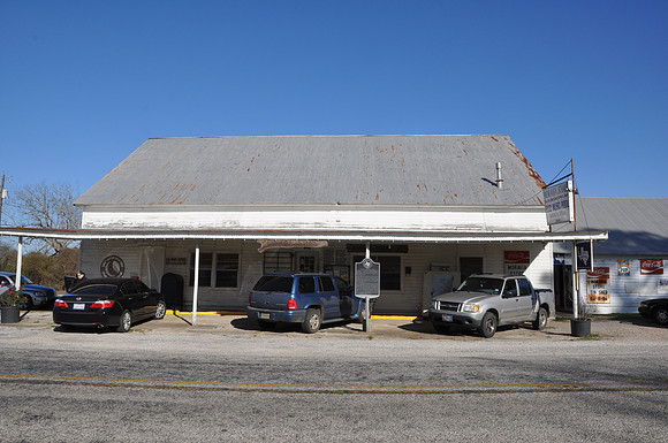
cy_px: 222
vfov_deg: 47.8
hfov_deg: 67.5
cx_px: 334
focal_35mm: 27
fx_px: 500
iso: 200
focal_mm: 18
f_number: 13
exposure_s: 1/160
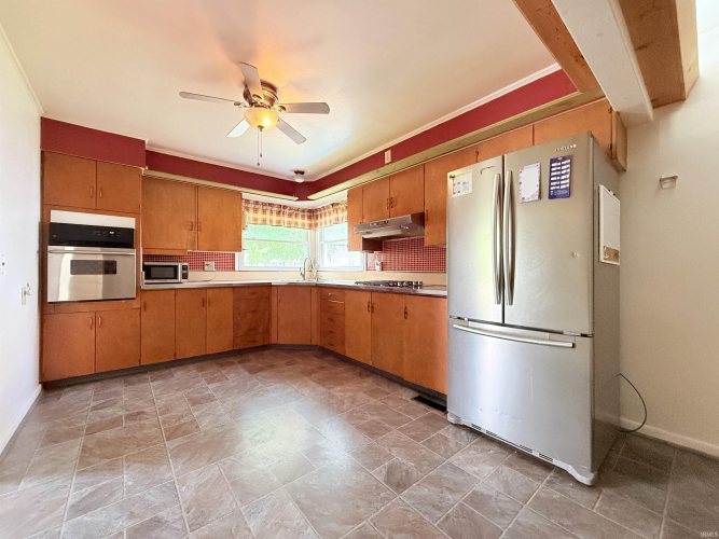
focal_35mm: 14
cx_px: 360
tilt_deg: +0.2
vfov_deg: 85.7
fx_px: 291
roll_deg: -0.2
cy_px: 270
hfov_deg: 102.1
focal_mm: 2.22
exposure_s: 1/120
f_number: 2.2
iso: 500
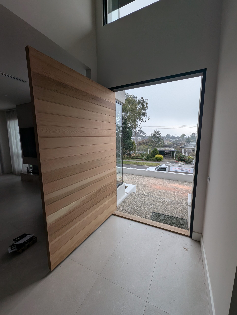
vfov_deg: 106.1
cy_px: 158
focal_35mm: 13
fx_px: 118
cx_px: 118
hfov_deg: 90.1
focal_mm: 1.95
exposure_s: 1/397
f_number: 2.2
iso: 47
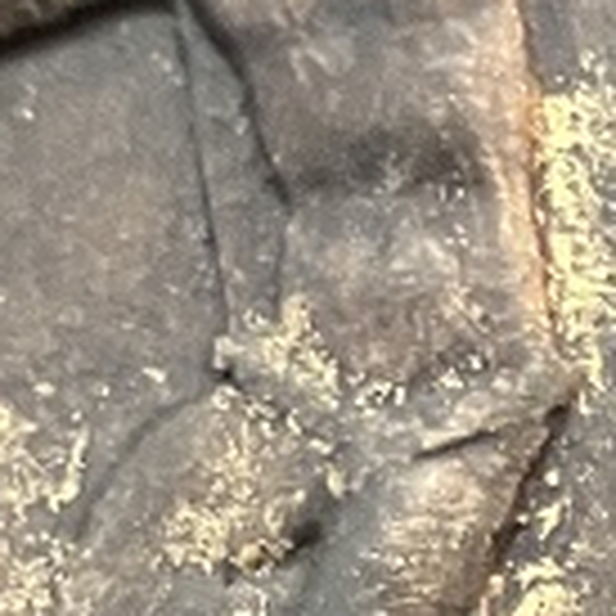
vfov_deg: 6.7
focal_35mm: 202
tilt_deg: -23.5
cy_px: 2500
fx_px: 4067
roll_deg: +1.1
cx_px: 1956
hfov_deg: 7.4
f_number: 1.6
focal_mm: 5.1
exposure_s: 1/33
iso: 500
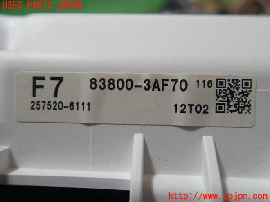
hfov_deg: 60.0
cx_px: 135
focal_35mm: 30
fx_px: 234
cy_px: 101
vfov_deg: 46.8
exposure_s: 1/125
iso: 160
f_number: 2.3
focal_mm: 5.5
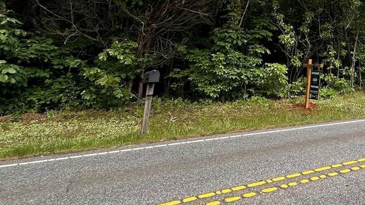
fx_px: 339
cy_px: -11
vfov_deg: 30.7
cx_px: 414
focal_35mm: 35
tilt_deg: +12.0
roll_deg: -0.1
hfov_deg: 42.5
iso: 40
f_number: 2.2
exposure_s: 1/759
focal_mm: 2.22
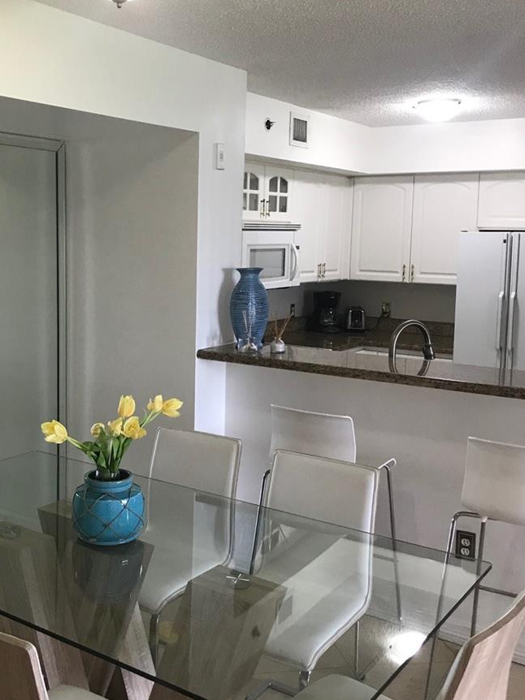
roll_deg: -1.4
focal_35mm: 39
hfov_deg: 36.5
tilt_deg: -4.4
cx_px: 183
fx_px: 789
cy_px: 329
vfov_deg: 47.8
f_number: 1.8
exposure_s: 1/30
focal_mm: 3.99
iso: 40
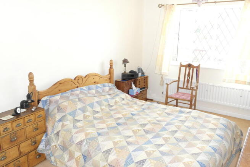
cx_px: 125
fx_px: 208
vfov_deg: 43.6
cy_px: 84
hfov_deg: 61.9
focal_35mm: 30
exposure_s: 1/40
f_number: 7.1
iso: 800
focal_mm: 20
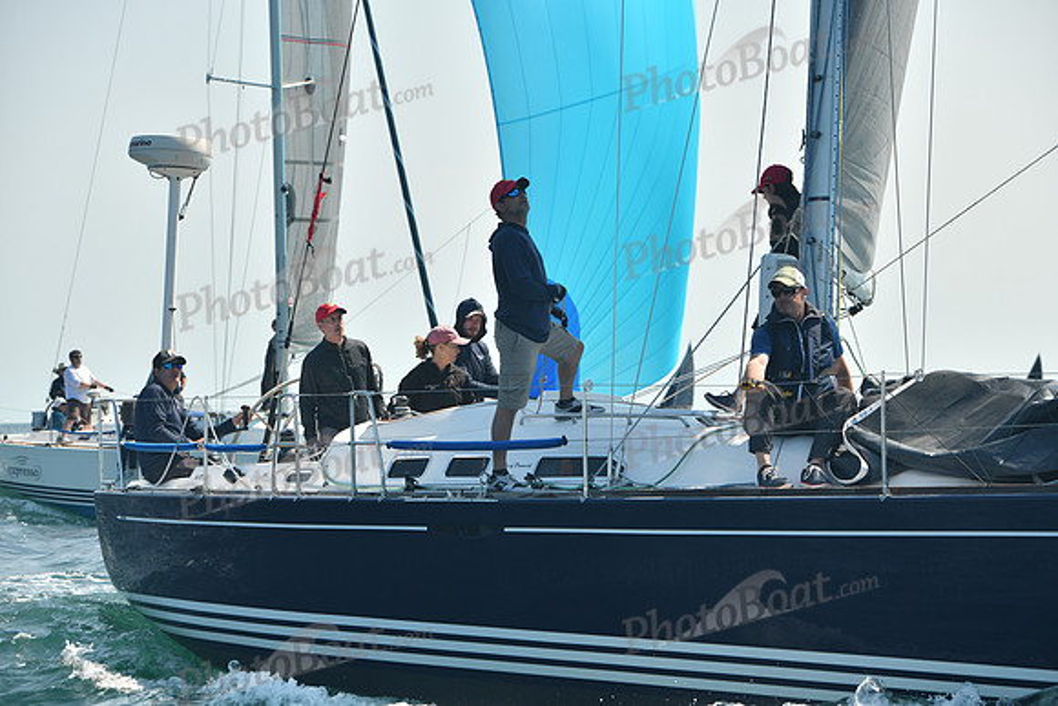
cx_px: 529
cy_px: 353
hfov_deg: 17.6
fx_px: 3410
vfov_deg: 11.8
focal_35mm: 116
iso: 320
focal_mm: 116
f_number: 5.6
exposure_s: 1/640
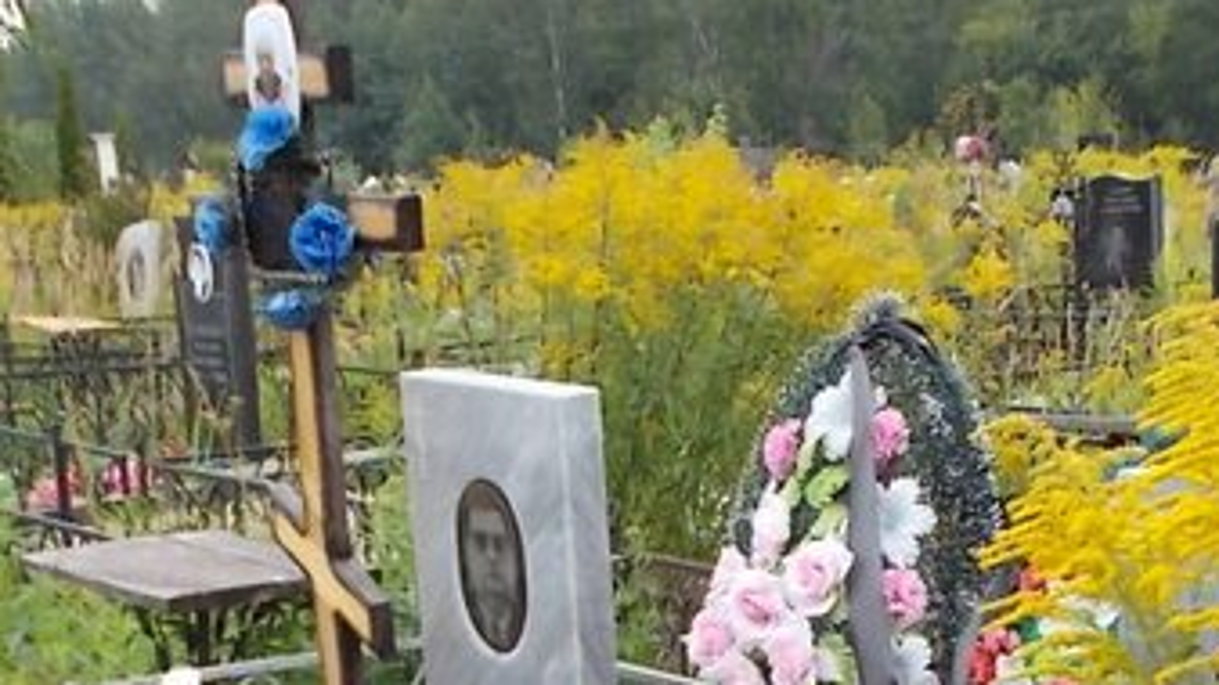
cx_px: 692
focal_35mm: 67
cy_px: 847
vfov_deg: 17.1
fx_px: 2165
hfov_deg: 31.4
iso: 80
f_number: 3.2
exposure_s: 1/320
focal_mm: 4.6
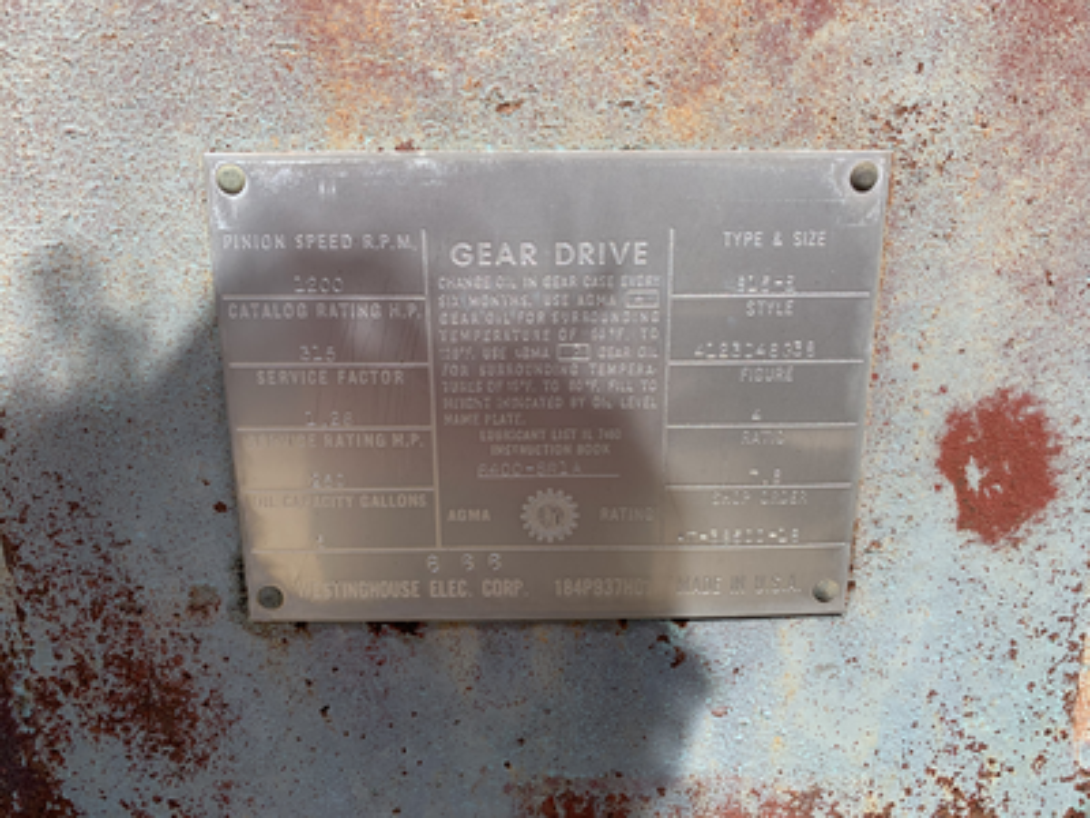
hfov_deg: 67.3
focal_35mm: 26
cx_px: 545
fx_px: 819
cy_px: 409
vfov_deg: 53.1
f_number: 1.8
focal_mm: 4.25
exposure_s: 1/2915
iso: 25
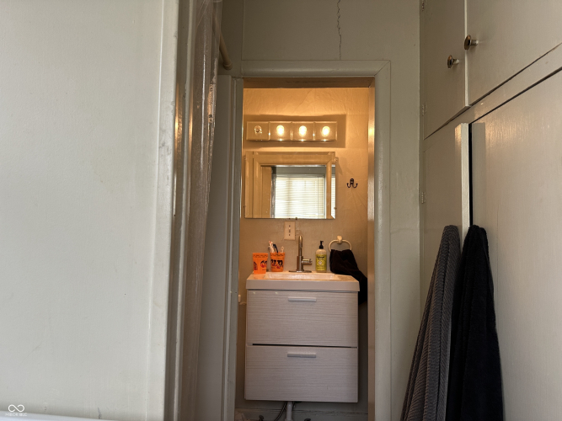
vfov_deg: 56.8
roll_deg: -1.5
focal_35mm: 24
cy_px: 210
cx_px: 281
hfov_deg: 71.6
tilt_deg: +4.0
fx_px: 390
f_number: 1.78
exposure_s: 1/60
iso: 125
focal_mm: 6.86
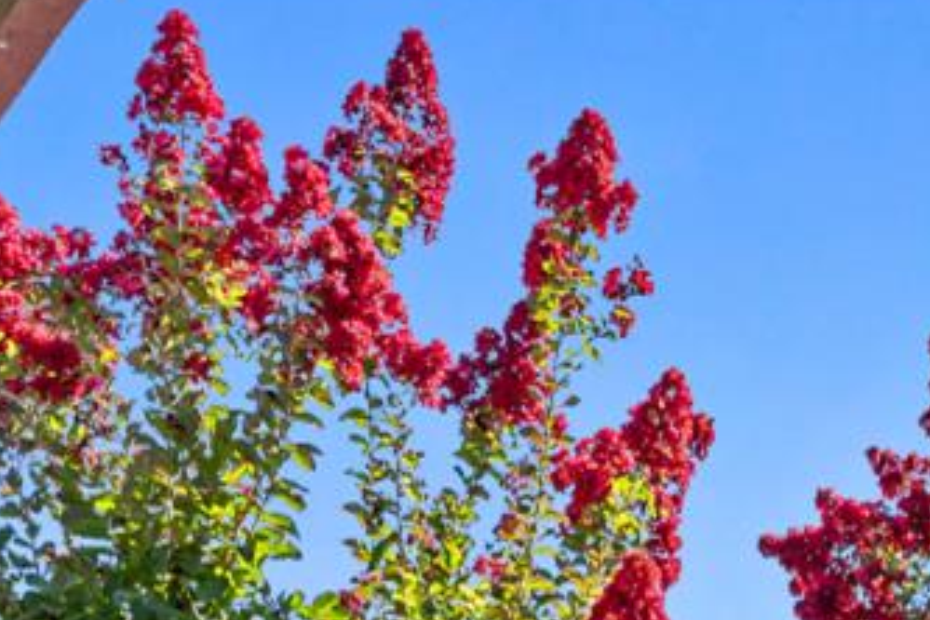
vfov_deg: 17.7
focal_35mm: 63
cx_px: 888
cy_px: 1086
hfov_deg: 30.1
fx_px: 1627
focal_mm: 14
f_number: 5.6
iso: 80
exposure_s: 1/125
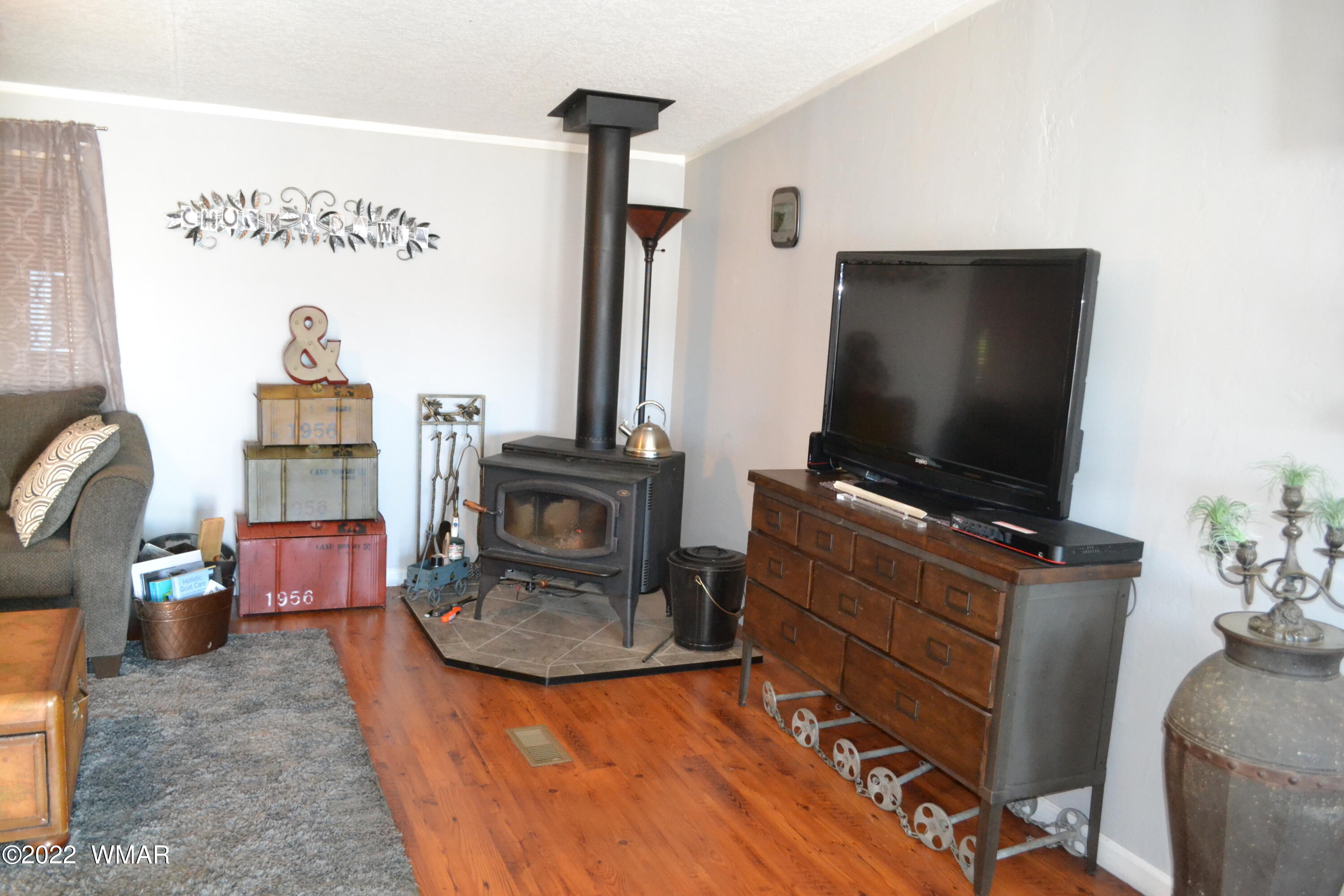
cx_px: 672
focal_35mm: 27
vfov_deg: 47.9
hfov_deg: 67.4
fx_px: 1008
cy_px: 448
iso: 2500
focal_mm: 18
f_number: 3.5
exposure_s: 1/60
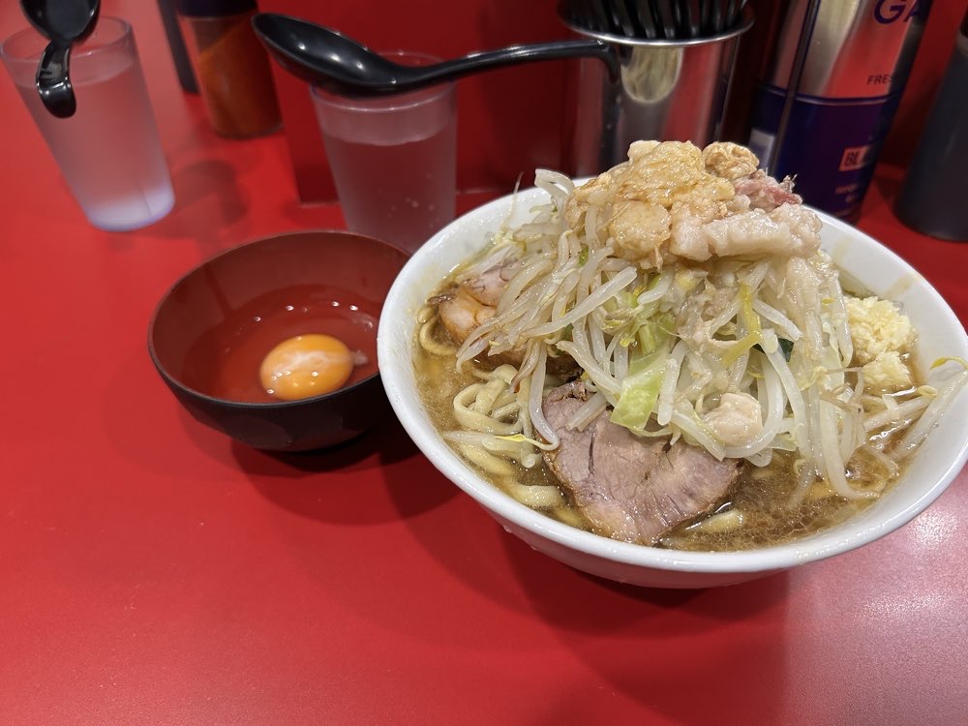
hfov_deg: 67.3
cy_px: 363
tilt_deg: -42.7
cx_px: 484
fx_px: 727
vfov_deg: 53.1
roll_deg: +2.2
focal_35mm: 26
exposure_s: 1/50
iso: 160
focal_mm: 5.7
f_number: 1.5
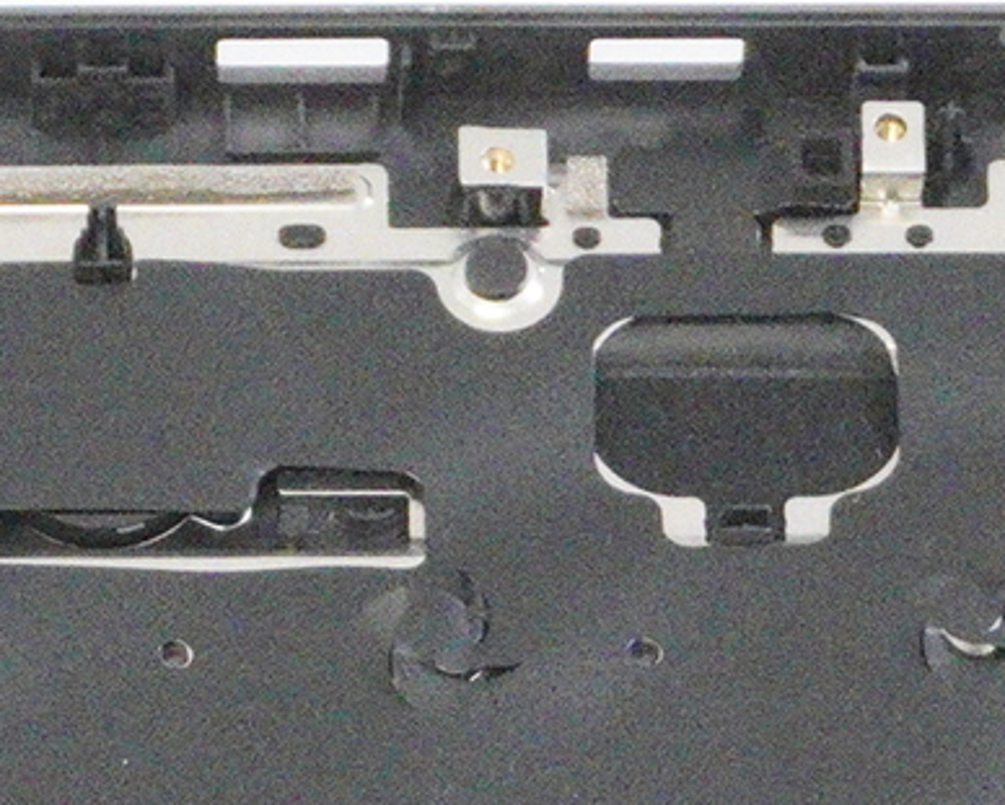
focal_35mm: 308
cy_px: 1636
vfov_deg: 4.9
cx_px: 153
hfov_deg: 6.3
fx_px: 9168
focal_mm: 34
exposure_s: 1/200
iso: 10000
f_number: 6.3
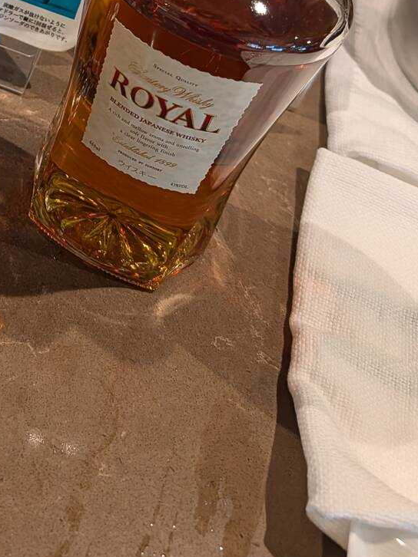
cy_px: -34
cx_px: 26
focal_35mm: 53
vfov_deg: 32.5
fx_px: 854
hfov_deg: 26.4
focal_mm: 6.9
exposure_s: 1/201
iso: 679
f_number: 1.68
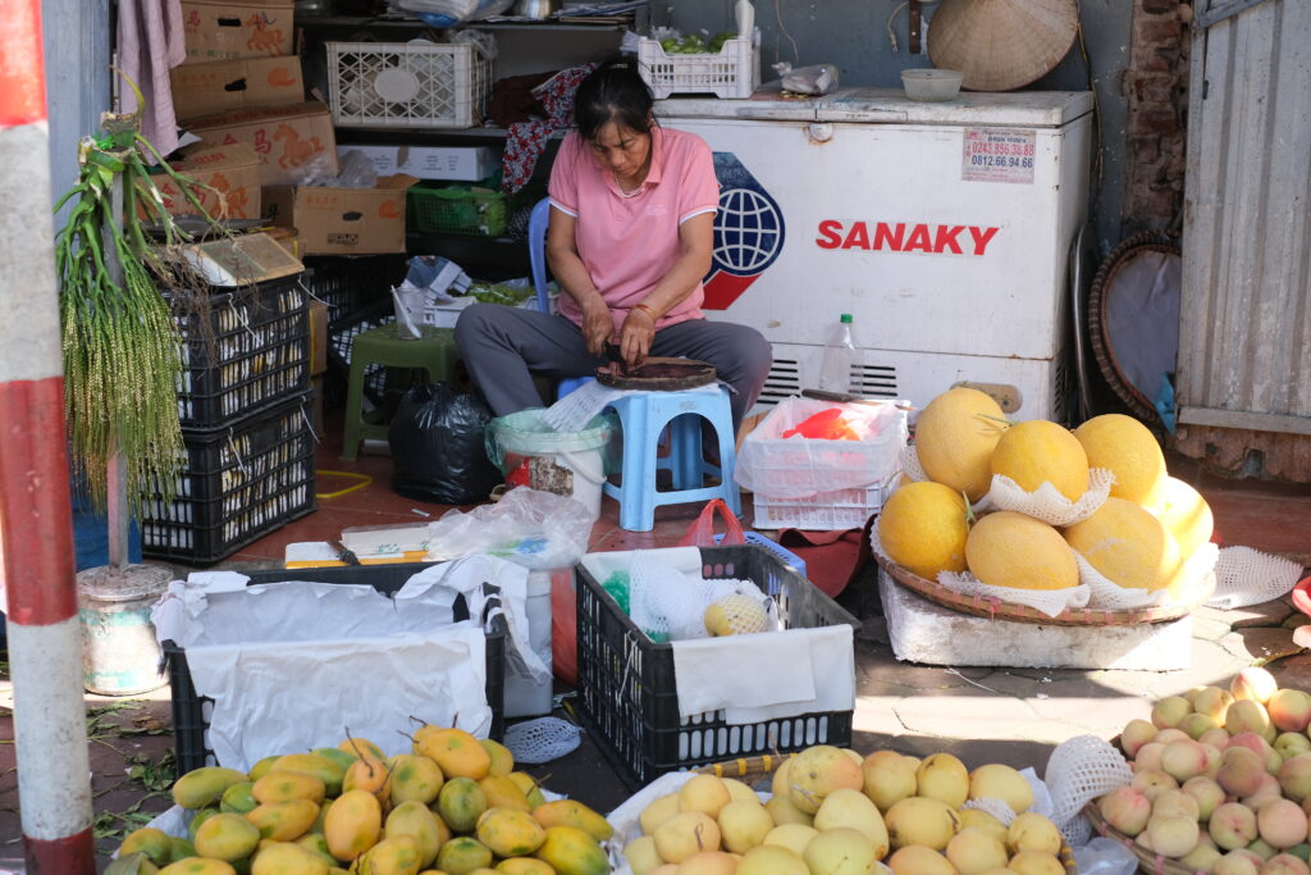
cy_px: 438
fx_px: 1930
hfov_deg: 37.5
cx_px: 656
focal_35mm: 53
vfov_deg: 25.5
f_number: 2.8
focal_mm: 35
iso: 320
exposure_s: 1/340
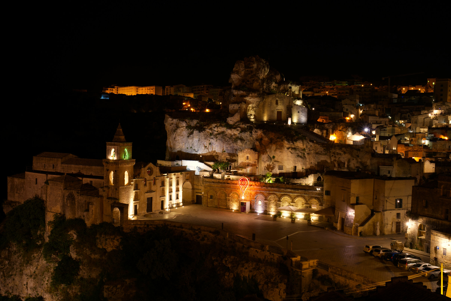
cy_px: 150
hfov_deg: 49.5
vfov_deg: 34.2
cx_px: 226
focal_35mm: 39
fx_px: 489
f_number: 11
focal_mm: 39
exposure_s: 5
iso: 200
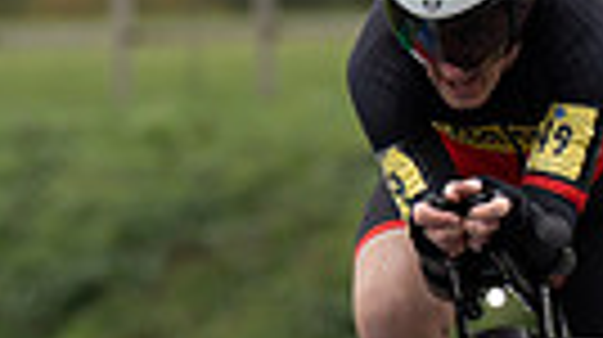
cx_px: 456
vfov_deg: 0.9
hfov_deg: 1.6
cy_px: 472
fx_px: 21080
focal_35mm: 1320
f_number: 4.5
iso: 250
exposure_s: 1/800
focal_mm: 200
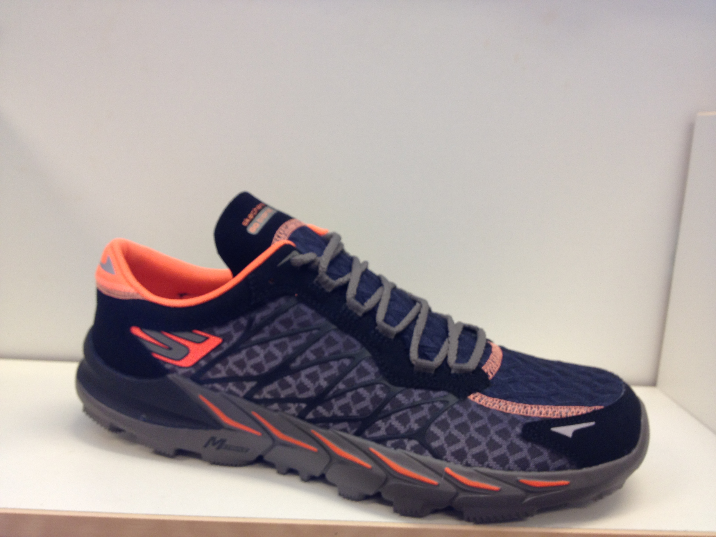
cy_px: 268
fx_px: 724
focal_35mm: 35
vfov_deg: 40.7
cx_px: 358
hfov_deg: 52.6
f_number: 2.4
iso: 80
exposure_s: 1/20
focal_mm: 4.28
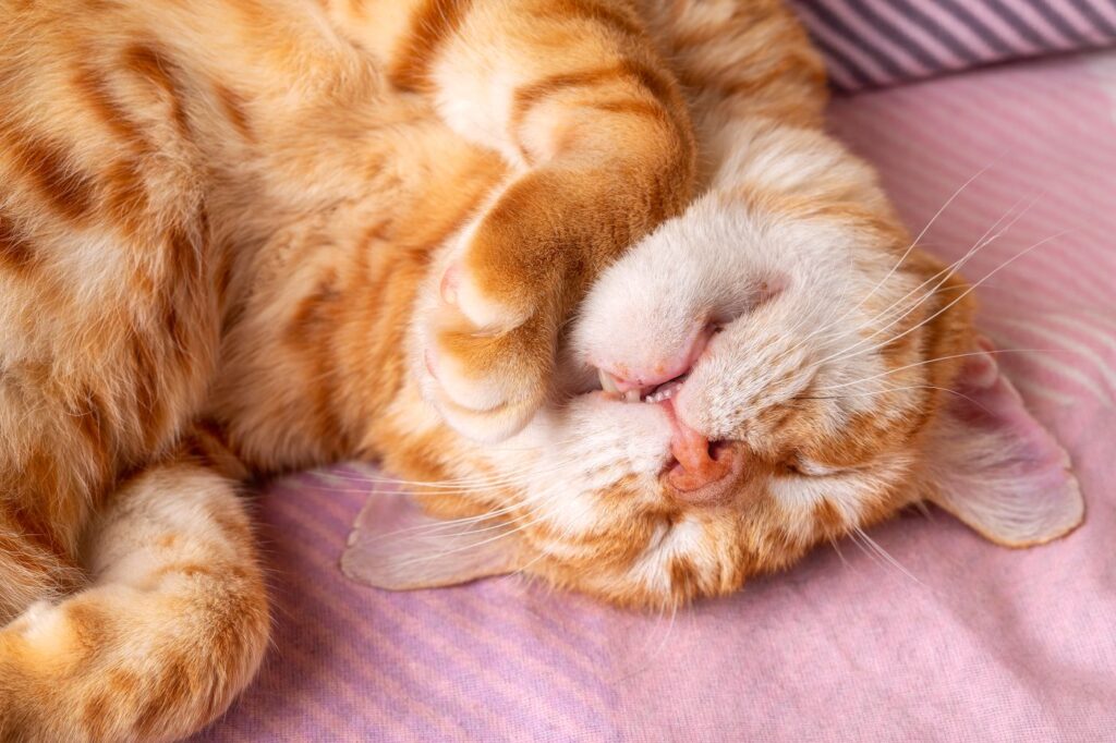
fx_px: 1859
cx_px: 558
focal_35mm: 60
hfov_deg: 33.4
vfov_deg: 22.6
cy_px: 372
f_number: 10
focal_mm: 60
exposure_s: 1/125
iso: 100
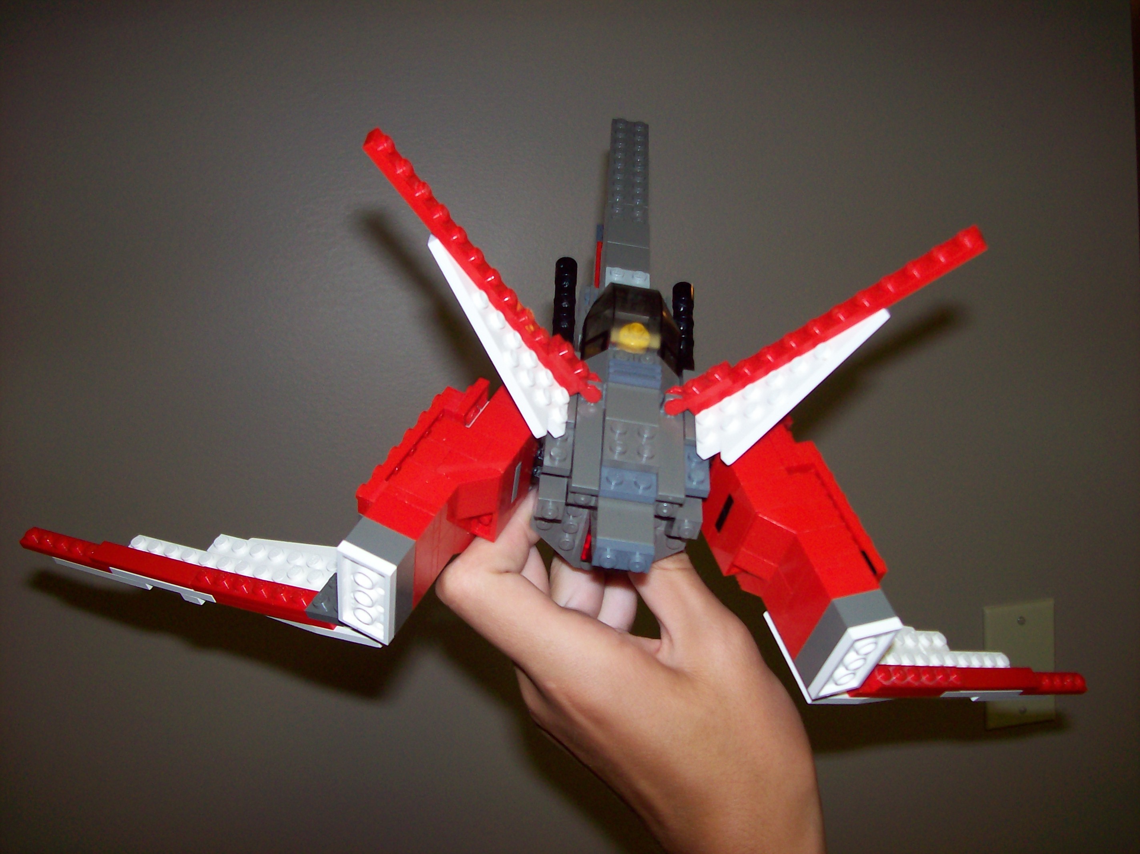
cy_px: 427
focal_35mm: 36
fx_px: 1185
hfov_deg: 51.4
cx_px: 570
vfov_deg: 39.6
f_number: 2.7
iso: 80
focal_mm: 6
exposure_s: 1/64
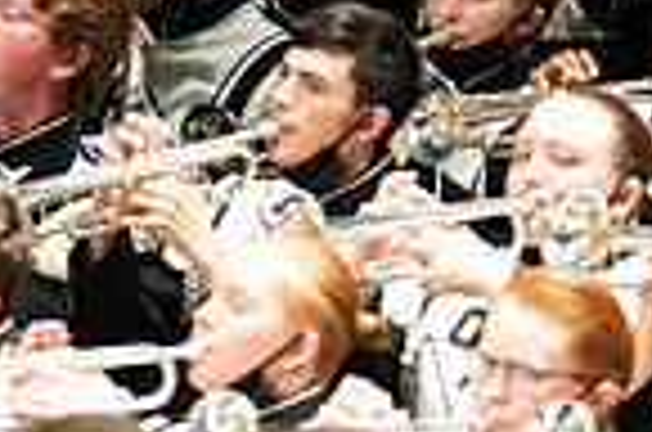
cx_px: 328
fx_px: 21758
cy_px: -382
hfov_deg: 1.7
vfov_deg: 1.1
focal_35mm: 1204
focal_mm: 300
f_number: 2.8
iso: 3200
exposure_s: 1/500
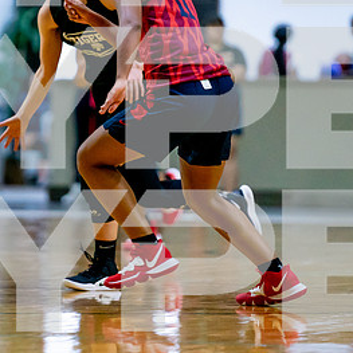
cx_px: 99
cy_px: 99
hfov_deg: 4.7
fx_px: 4326
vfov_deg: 4.7
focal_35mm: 375
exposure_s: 1/1000
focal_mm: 200
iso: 4000
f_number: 2.8
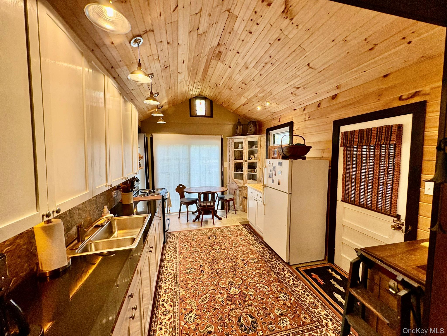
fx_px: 181
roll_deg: -0.8
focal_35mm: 14
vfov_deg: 85.7
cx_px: 224
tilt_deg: -3.8
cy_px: 168
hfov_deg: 102.1
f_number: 2.2
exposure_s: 1/120
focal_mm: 2.22
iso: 200
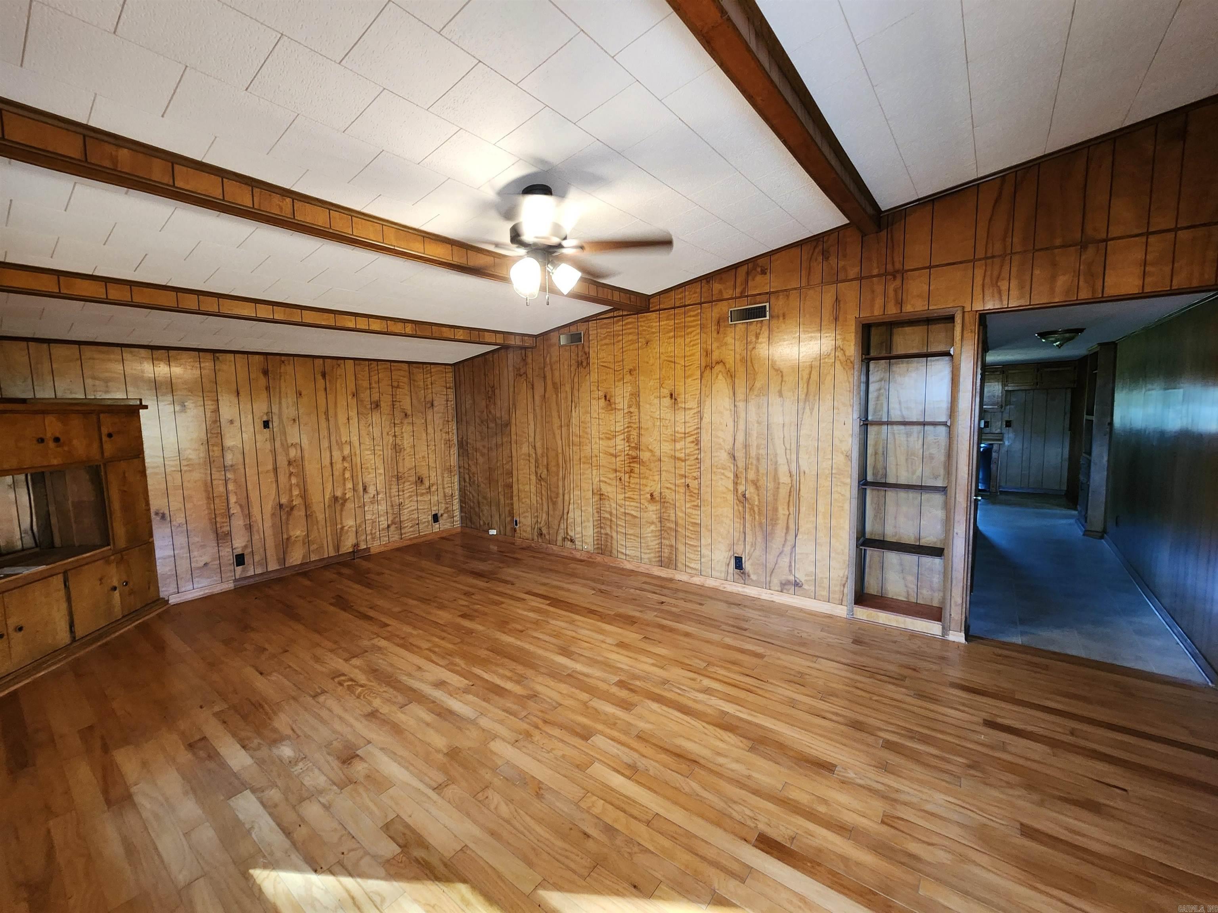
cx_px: 609
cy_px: 456
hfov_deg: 106.2
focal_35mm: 13
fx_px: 457
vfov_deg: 89.9
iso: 320
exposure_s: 1/30
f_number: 2.2
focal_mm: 2.2
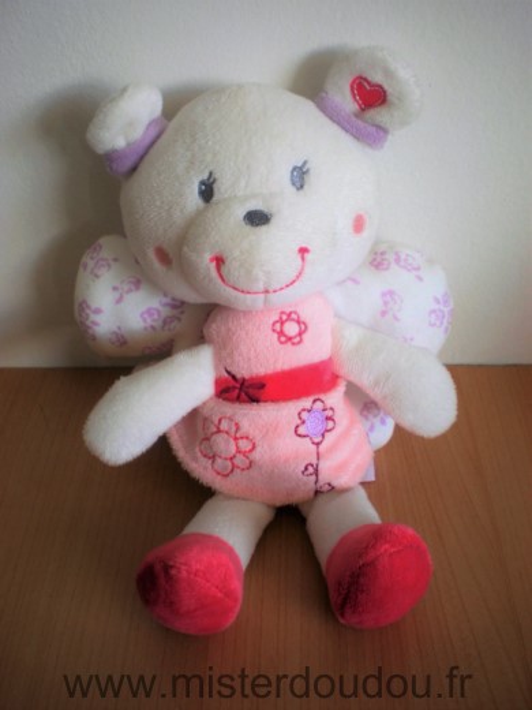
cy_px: 355
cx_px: 266
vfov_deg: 49.0
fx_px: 779
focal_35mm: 38
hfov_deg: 37.7
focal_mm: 6.3
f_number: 3.1
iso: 84
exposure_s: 1/62.3
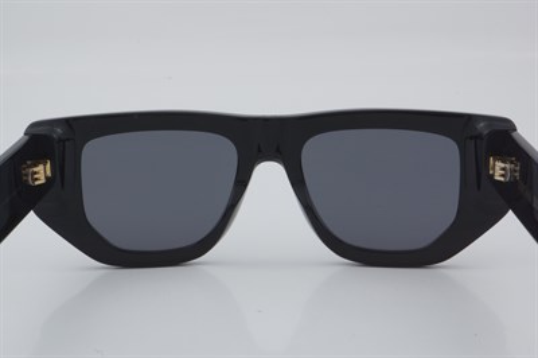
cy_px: 179
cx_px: 269
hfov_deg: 27.0
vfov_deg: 18.2
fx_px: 1120
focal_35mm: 75
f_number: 29
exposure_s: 1/4
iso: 100
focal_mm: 50
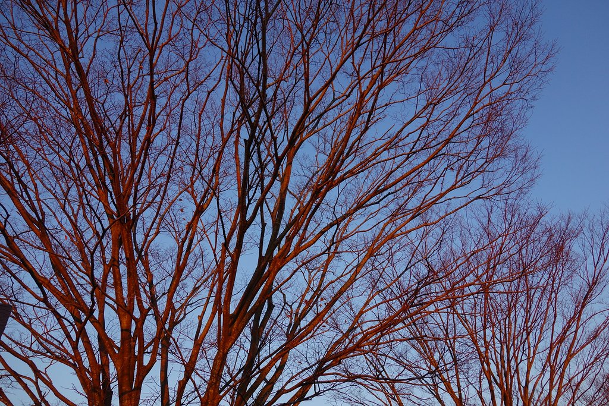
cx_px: 304
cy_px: 203
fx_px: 474
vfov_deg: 46.4
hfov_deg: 65.5
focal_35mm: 28
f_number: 5
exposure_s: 1/200
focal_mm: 10.4
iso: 200
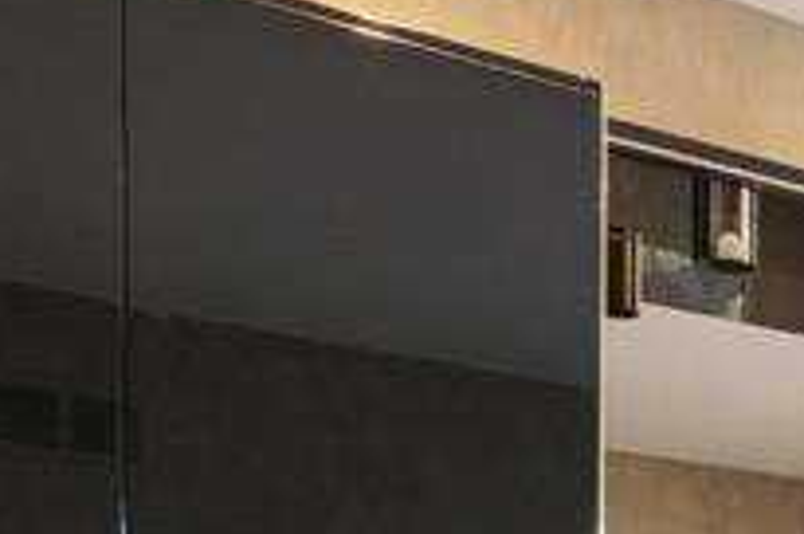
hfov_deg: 17.5
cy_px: 840
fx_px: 1895
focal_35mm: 85
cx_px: 1581
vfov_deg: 14.7
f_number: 8
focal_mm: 11.5
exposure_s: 1/10
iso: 400
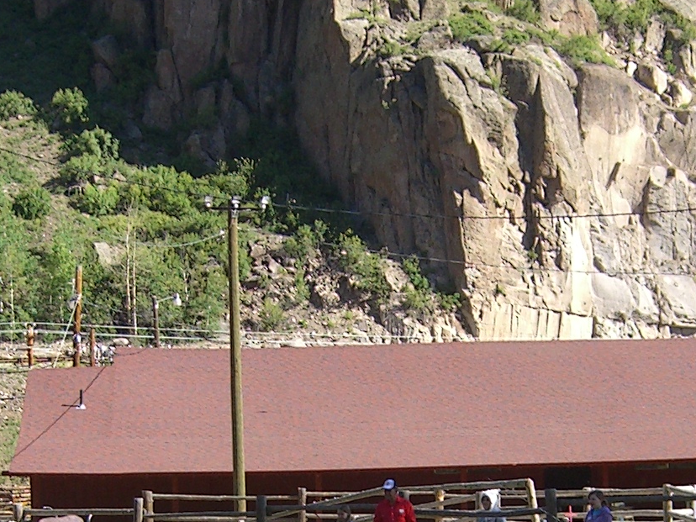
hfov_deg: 14.0
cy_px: 598
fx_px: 2835
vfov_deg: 10.4
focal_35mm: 141
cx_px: 434
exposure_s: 1/500
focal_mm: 7.9
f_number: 2.8
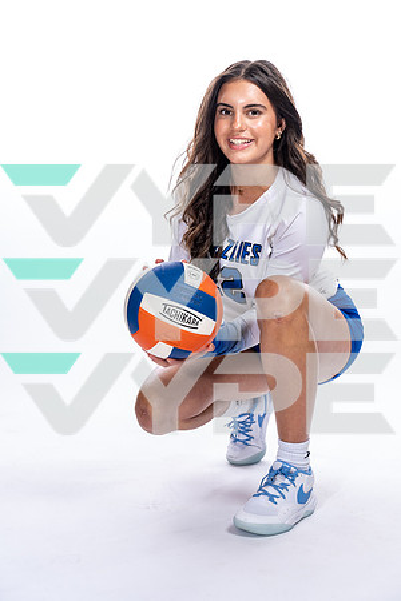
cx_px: 200
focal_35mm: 60
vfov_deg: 33.4
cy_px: 300
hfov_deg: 22.6
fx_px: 1002
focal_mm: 60
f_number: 5.6
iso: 400
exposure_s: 1/250
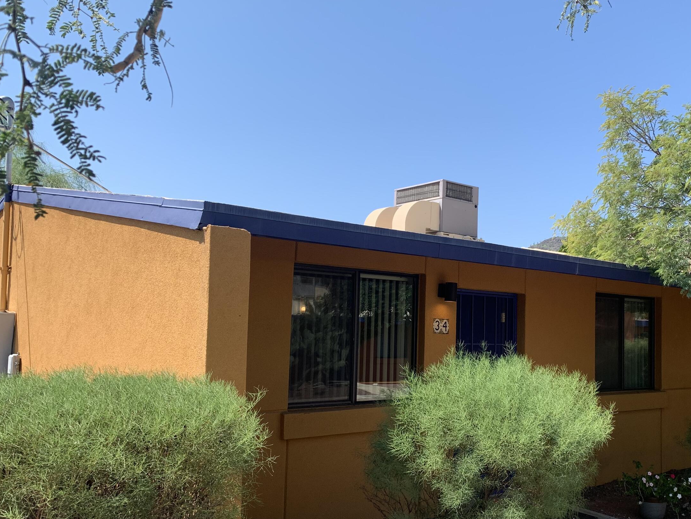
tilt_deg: +3.4
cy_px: 289
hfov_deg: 50.8
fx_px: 719
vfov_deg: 39.6
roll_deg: -0.8
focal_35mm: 36
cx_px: 435
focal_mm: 4.25
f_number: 1.8
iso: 25
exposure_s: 1/1468
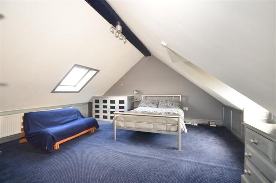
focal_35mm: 15
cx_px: 138
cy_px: 92
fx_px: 115
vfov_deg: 77.0
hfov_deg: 100.5
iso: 200
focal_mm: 10
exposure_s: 1/6
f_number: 4.5
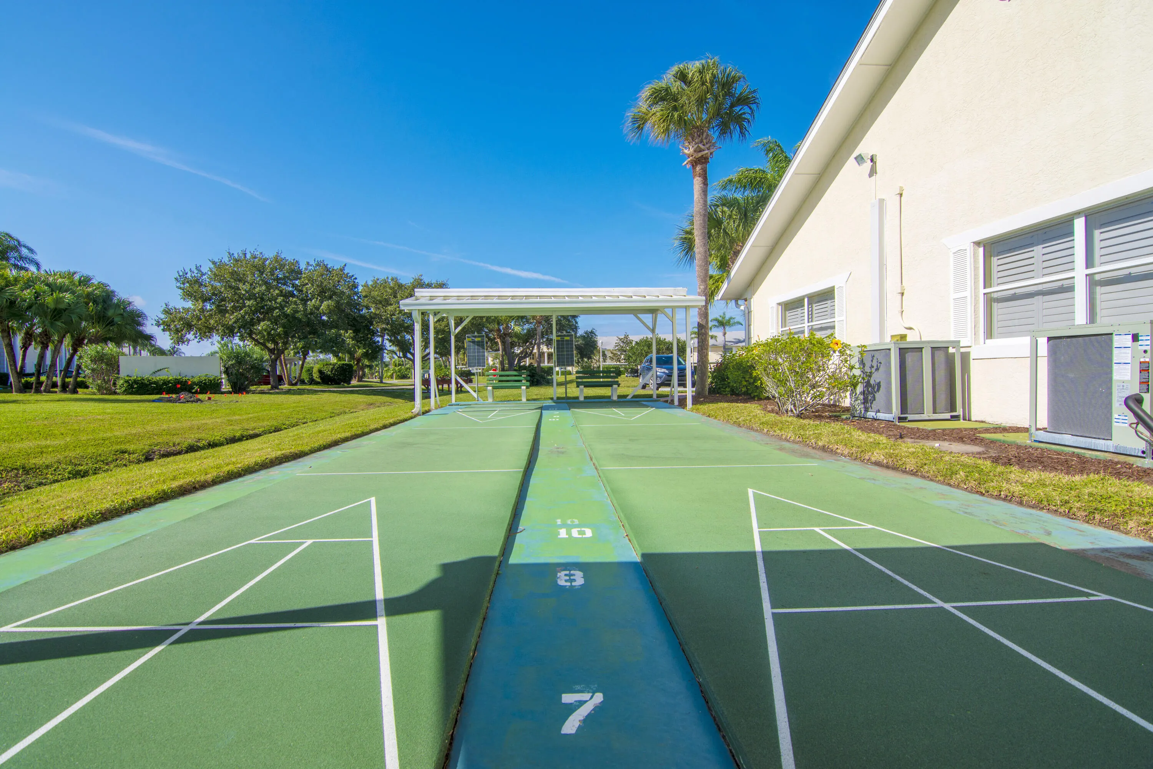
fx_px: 528
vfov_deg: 72.1
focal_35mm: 16
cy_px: 384
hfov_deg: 95.0
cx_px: 576
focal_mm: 11
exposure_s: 1/500
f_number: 8
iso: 125
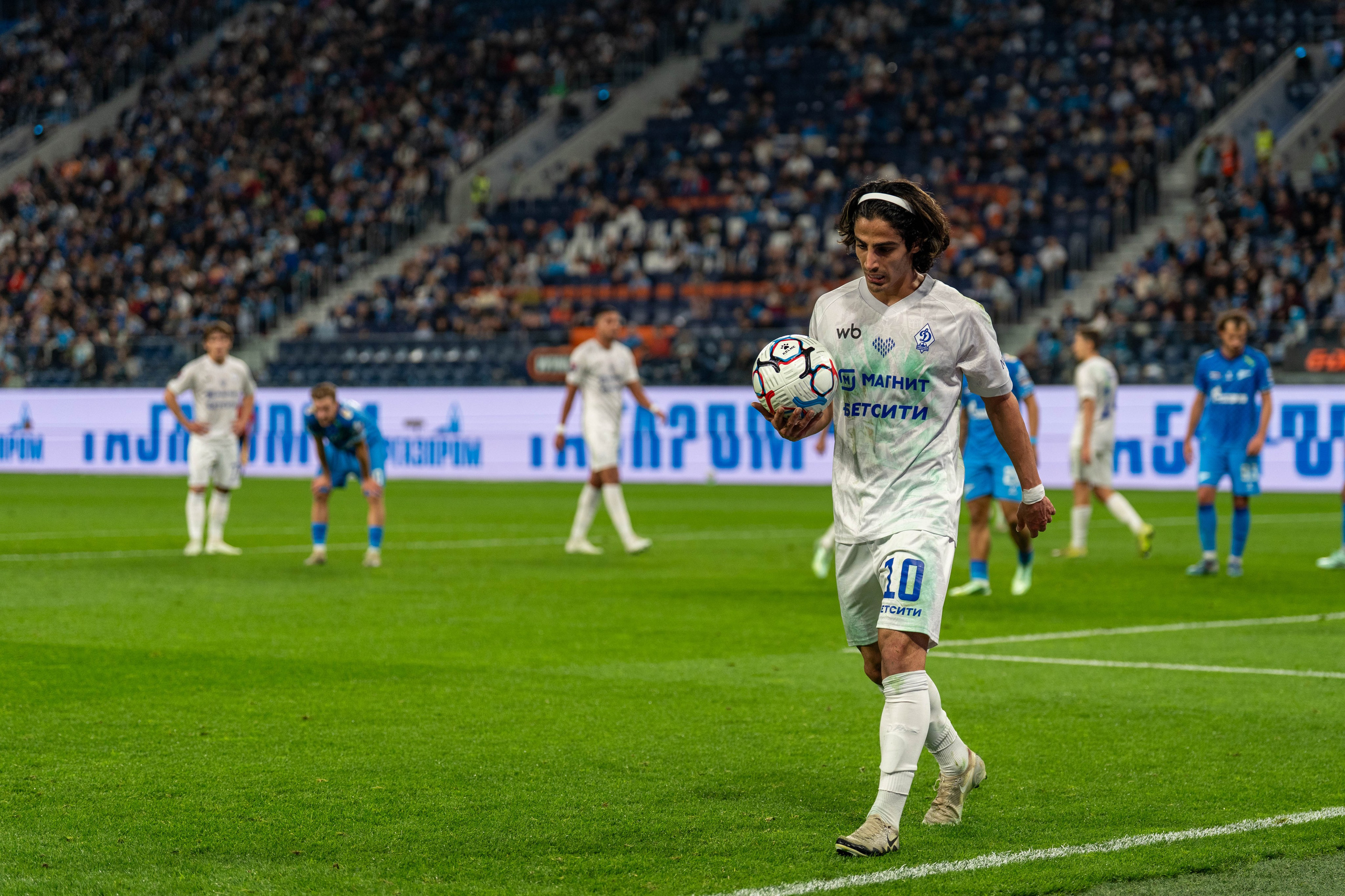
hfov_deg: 19.6
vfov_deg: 13.2
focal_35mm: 104
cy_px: 448
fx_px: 3885
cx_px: 728
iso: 800
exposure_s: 1/1000
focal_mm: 95
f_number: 2.8
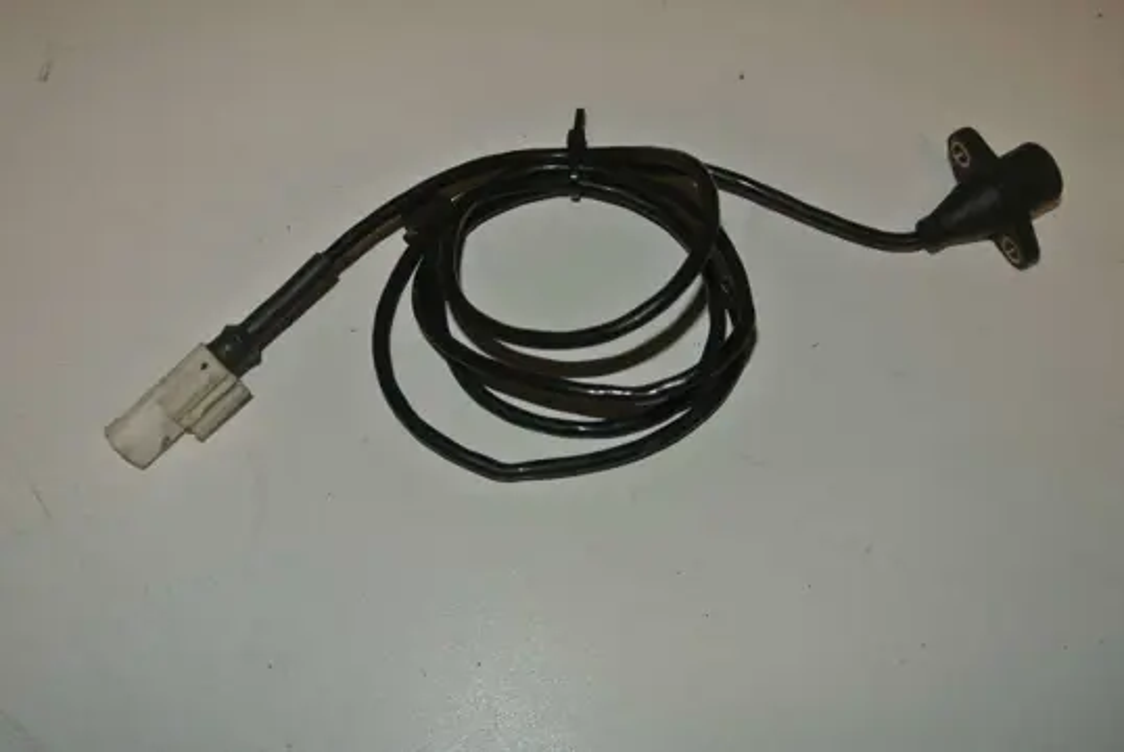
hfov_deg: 53.1
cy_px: 376
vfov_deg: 37.0
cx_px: 562
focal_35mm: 36
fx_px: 1125
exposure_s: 1/60
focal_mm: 13.6
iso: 200
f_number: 4
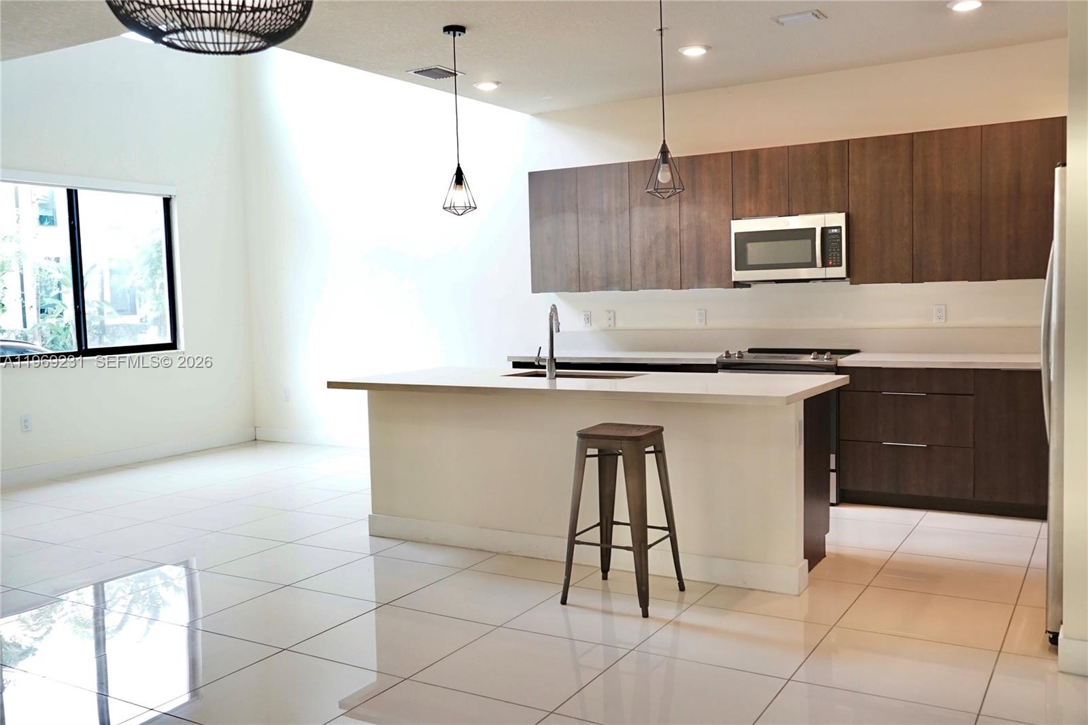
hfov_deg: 60.3
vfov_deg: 42.3
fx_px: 937
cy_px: 362
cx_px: 544
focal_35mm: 31
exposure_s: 1/60
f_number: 4
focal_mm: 21
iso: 640
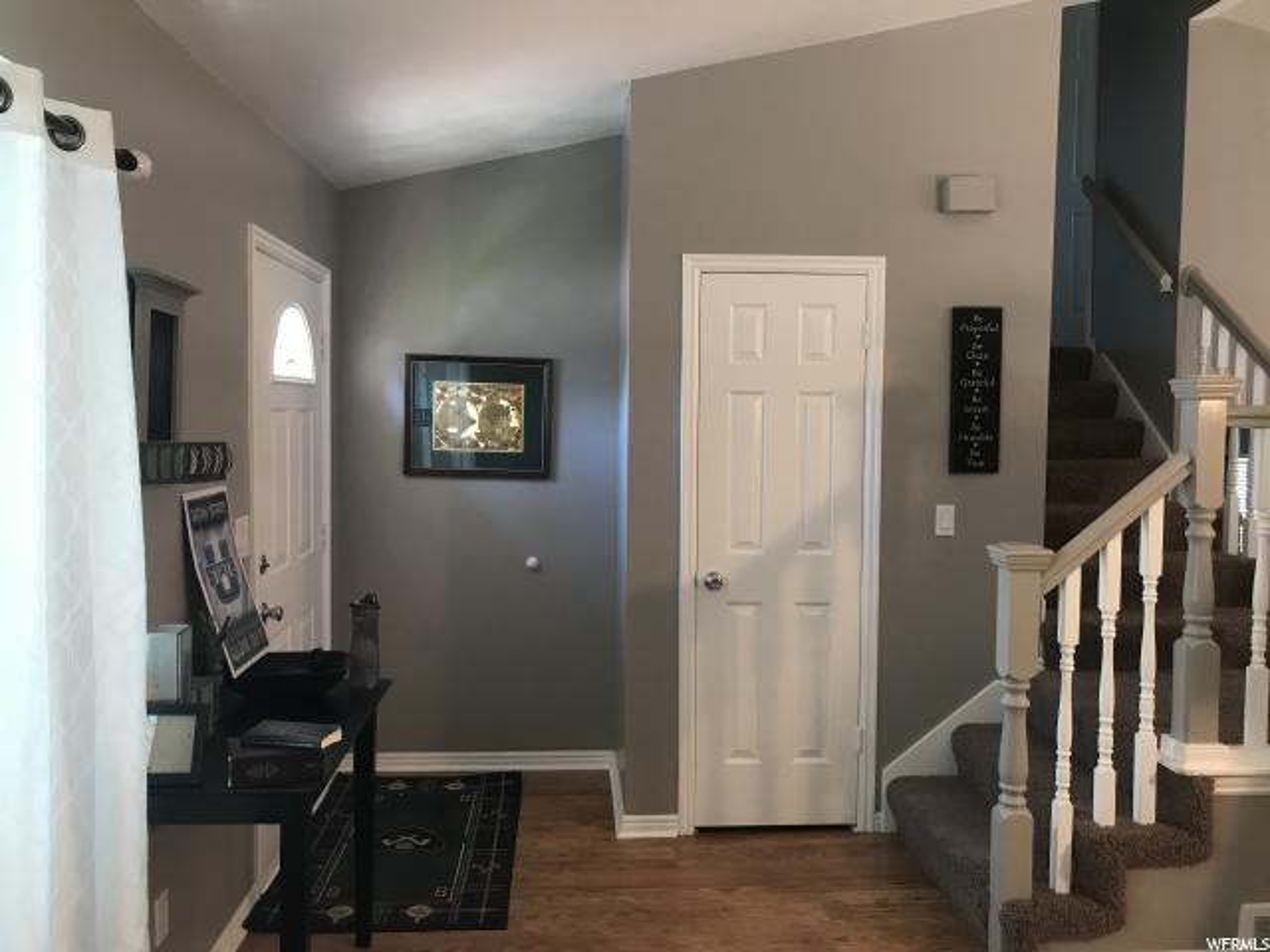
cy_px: 476
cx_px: 635
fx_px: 1027
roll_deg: -0.7
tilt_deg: -3.2
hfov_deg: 63.4
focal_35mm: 28
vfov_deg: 49.7
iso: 50
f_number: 1.8
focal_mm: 3.99
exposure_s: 1/15
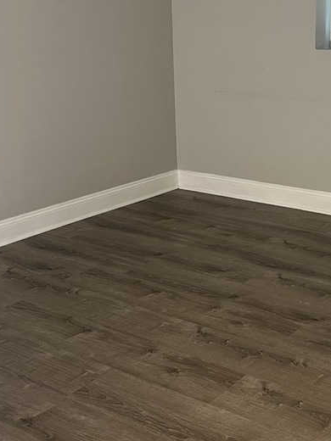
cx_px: 266
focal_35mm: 54
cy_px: 159
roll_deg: +0.8
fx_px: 688
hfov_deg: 26.5
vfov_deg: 35.3
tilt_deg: -12.8
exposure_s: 1/60
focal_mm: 5.1
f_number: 1.6
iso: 320
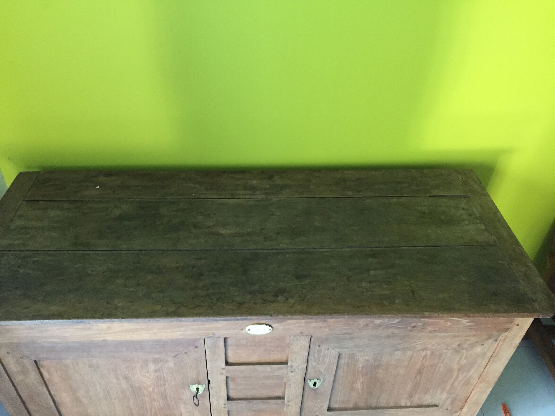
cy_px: 208
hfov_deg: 61.7
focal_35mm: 29
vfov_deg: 48.2
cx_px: 278
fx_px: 465
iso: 250
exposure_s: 1/17
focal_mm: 4.15
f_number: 2.2
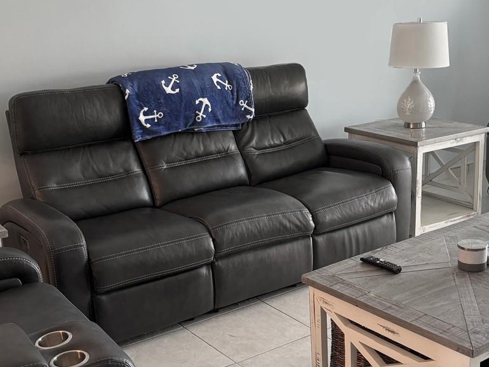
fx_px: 763
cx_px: 279
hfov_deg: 35.5
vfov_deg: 27.0
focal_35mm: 54
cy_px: 192
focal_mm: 5.96
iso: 100
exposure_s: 1/60
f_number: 1.6
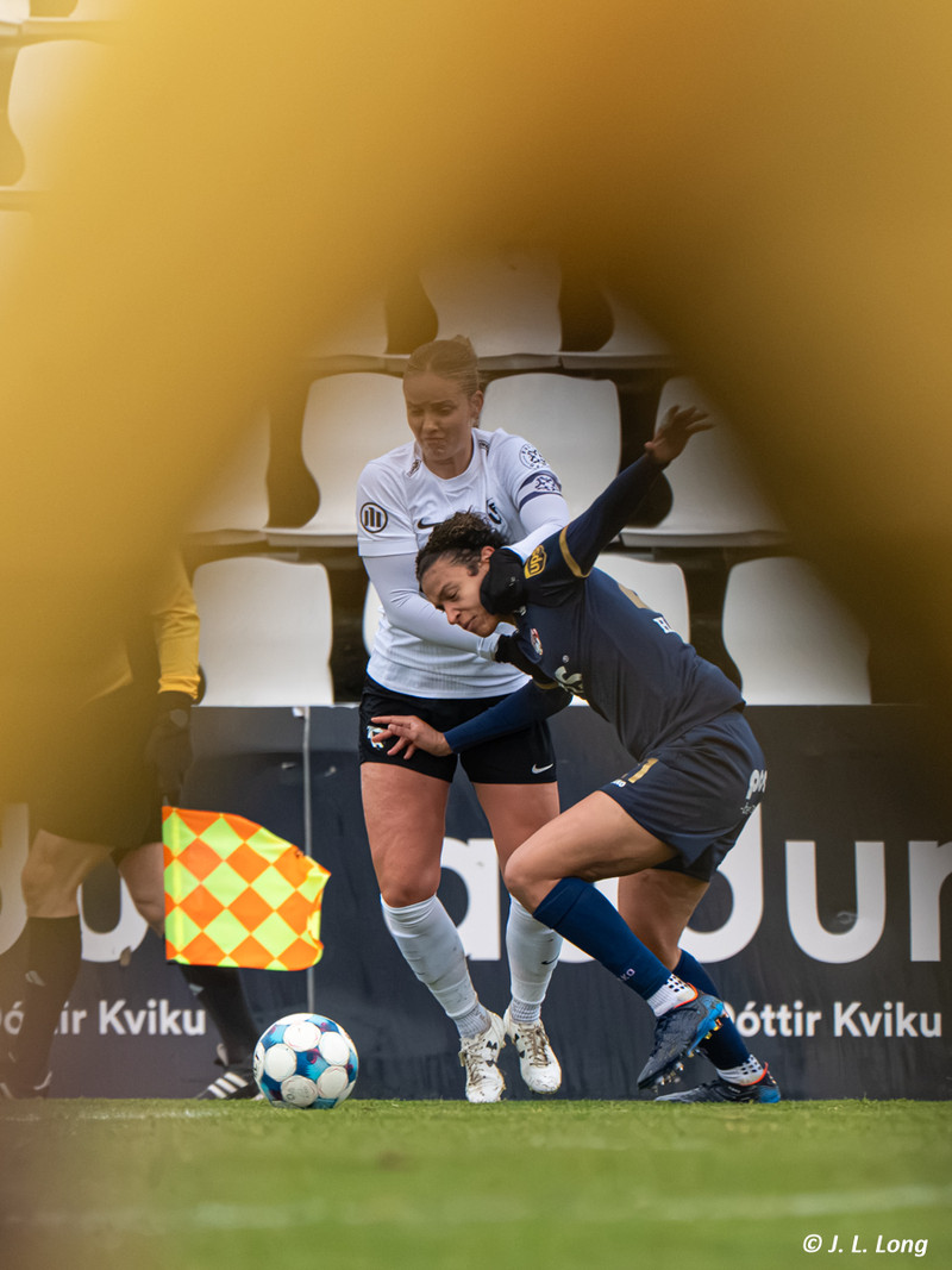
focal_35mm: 927
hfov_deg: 1.6
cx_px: 407
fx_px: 34016
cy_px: 703
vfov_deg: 2.1
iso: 3200
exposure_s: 1/1000
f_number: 6.3
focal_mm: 490
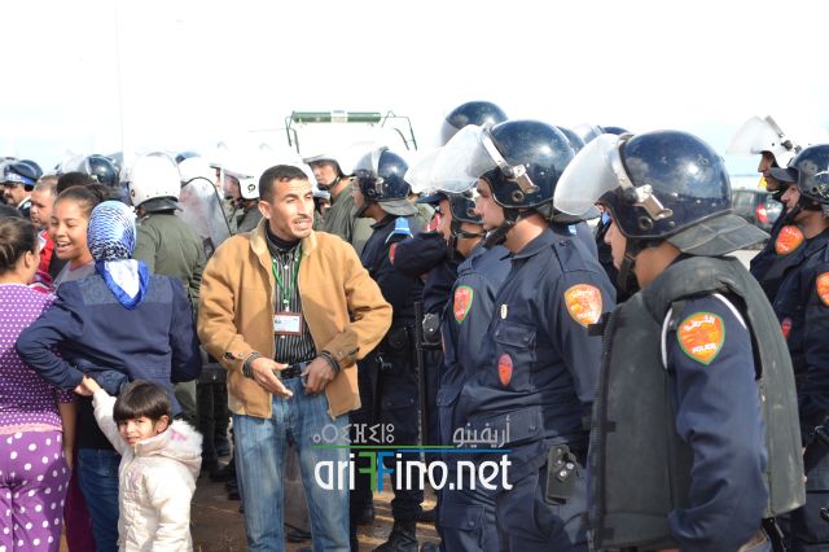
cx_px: 414
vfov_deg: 16.5
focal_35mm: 82
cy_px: 276
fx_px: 1899
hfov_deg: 24.6
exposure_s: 1/160
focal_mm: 55
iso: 100
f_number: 5.6
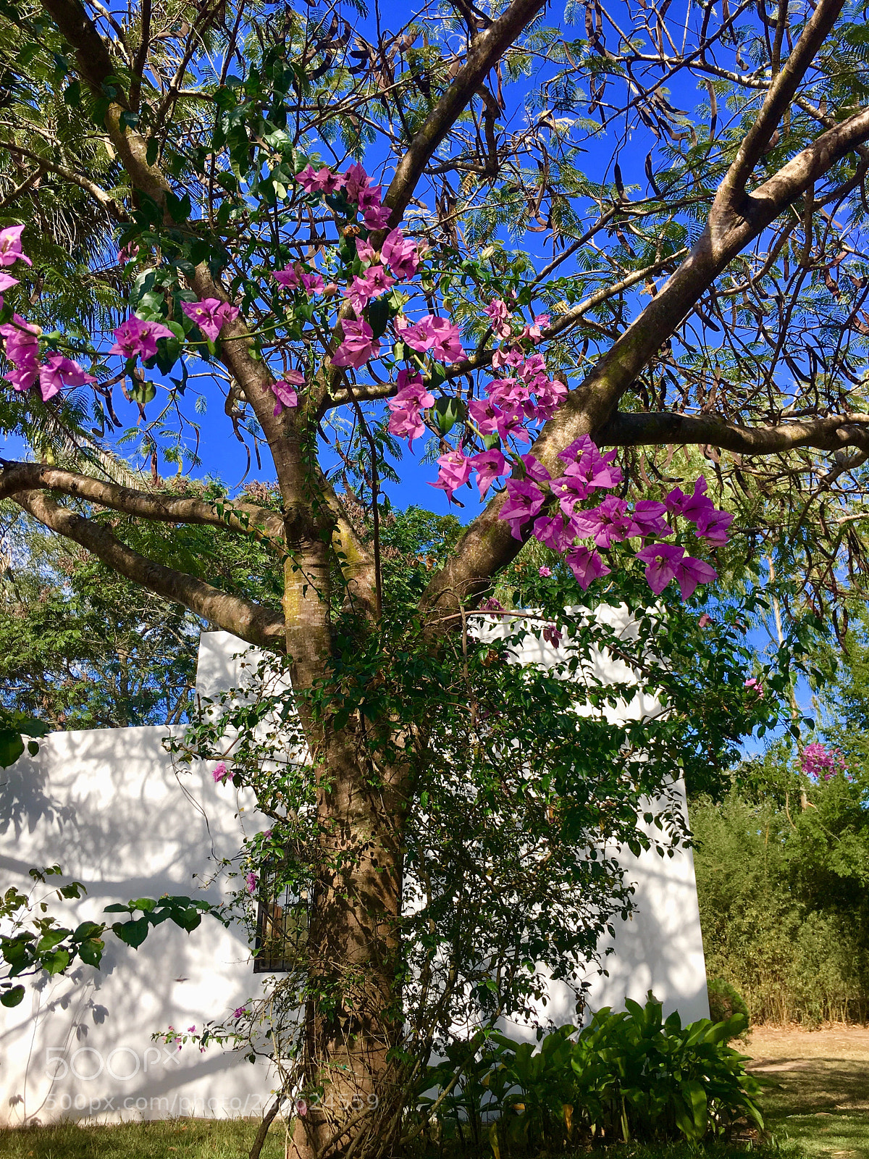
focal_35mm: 29
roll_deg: -1.0
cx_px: 434
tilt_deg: +24.9
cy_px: 580
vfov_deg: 61.7
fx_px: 971
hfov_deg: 48.2
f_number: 2.2
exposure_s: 1/651
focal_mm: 4.15
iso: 25
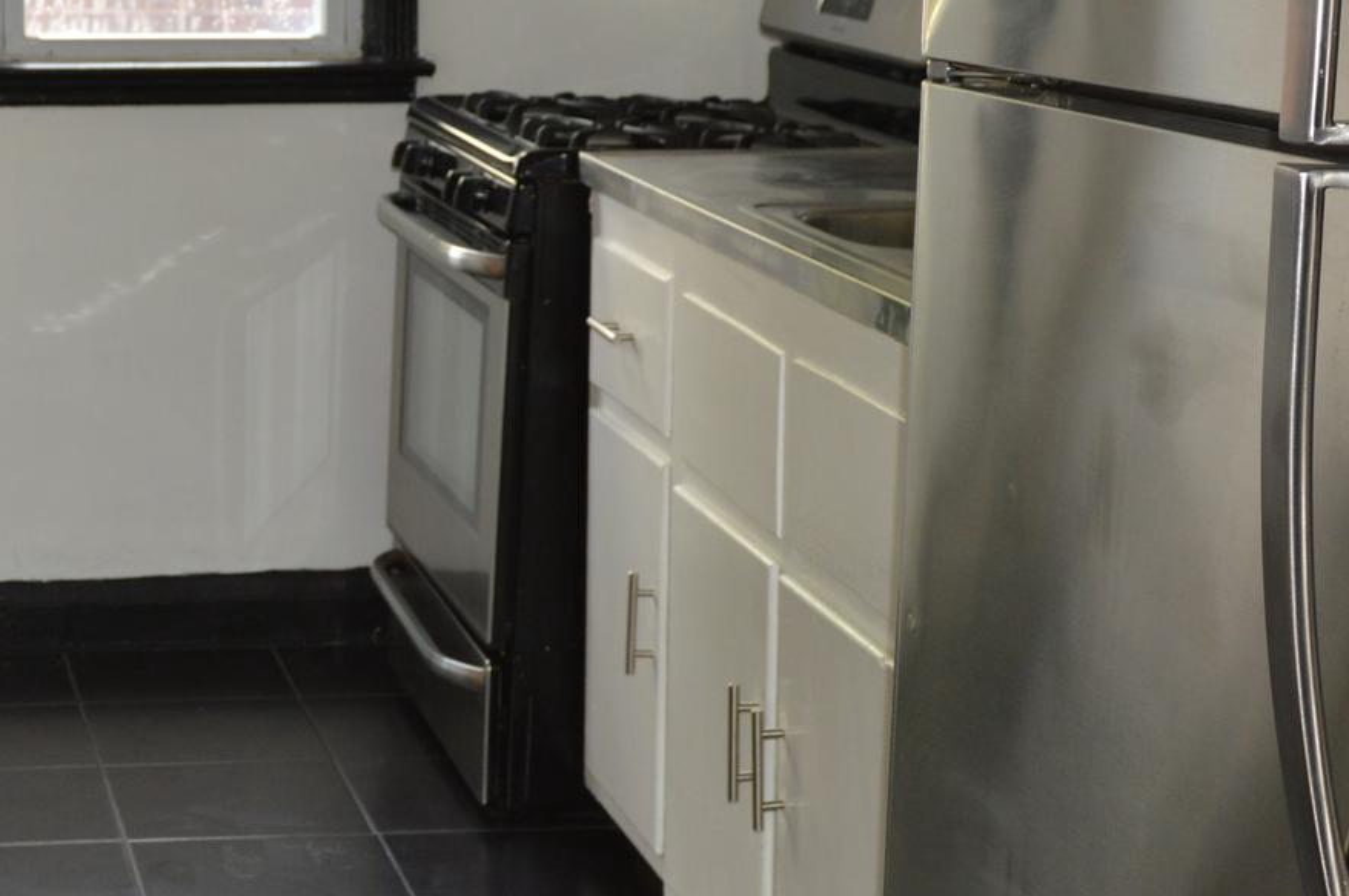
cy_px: 320
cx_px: 220
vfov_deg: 16.2
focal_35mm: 84
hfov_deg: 23.8
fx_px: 3144
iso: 400
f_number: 4
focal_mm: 24
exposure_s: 1/80
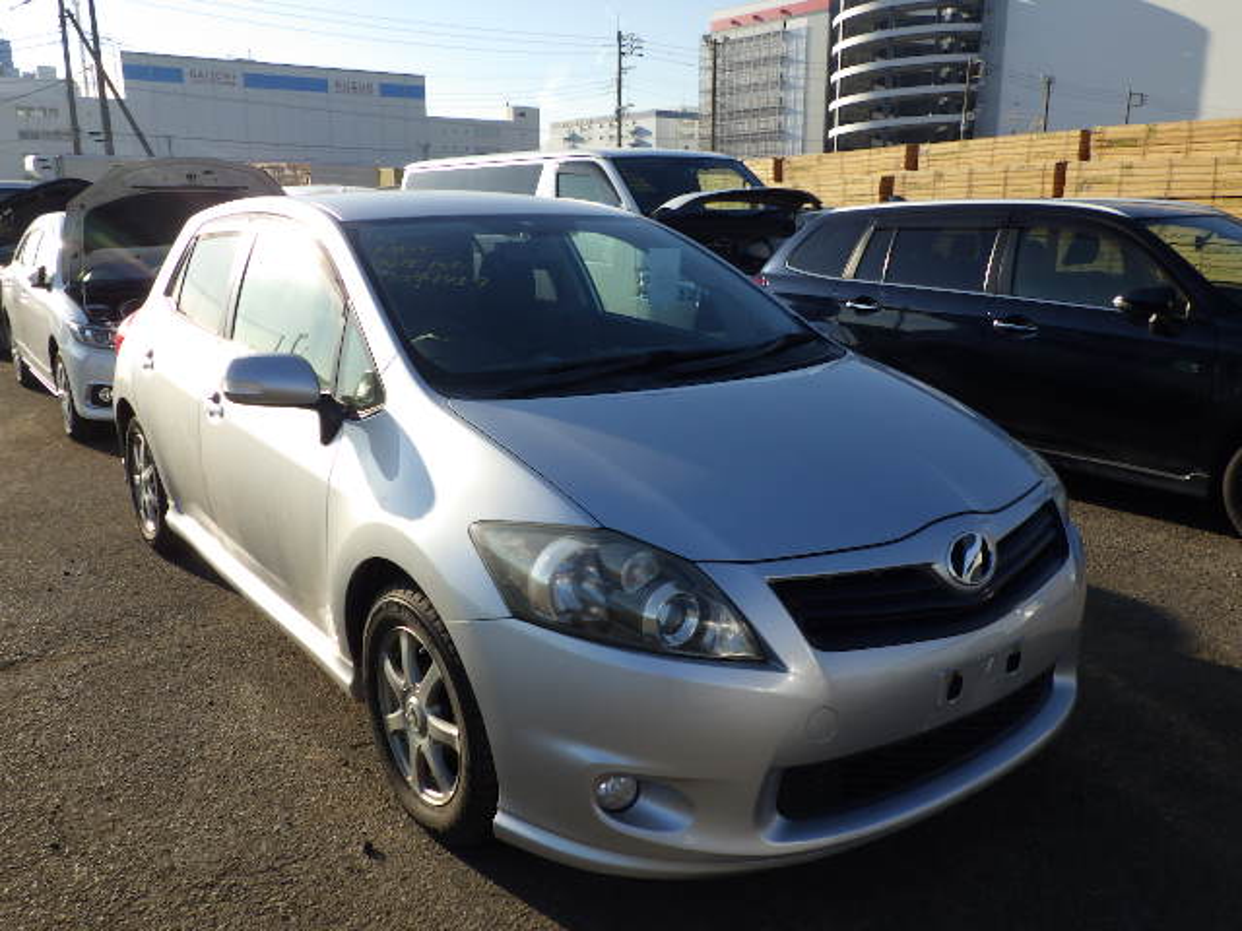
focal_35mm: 28
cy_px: 466
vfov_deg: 49.7
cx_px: 621
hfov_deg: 63.4
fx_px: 1005
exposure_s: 1/800
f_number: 4.2
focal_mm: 5
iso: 125
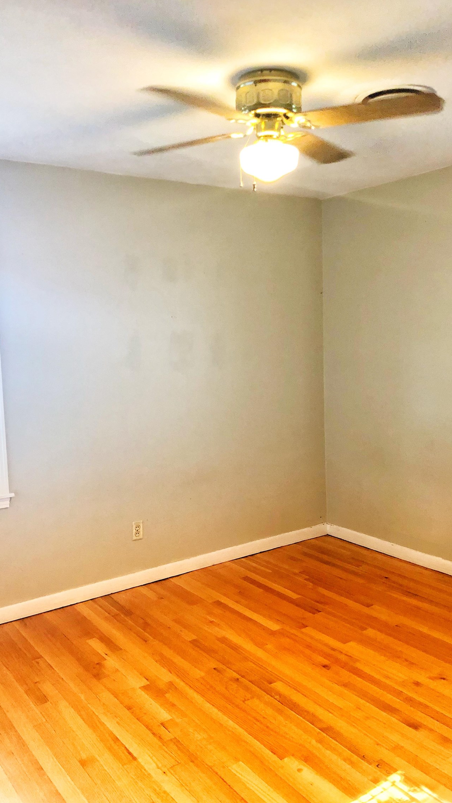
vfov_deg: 62.6
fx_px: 661
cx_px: 237
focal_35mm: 31
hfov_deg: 37.8
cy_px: 402
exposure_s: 1/15
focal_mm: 4
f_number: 1.8
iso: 100
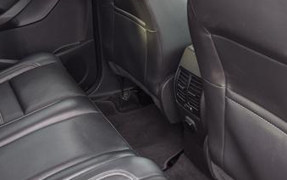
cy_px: 1
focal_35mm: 46
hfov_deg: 43.3
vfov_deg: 26.5
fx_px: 360
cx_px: 116
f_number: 1.88
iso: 227
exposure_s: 1/120
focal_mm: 5.56
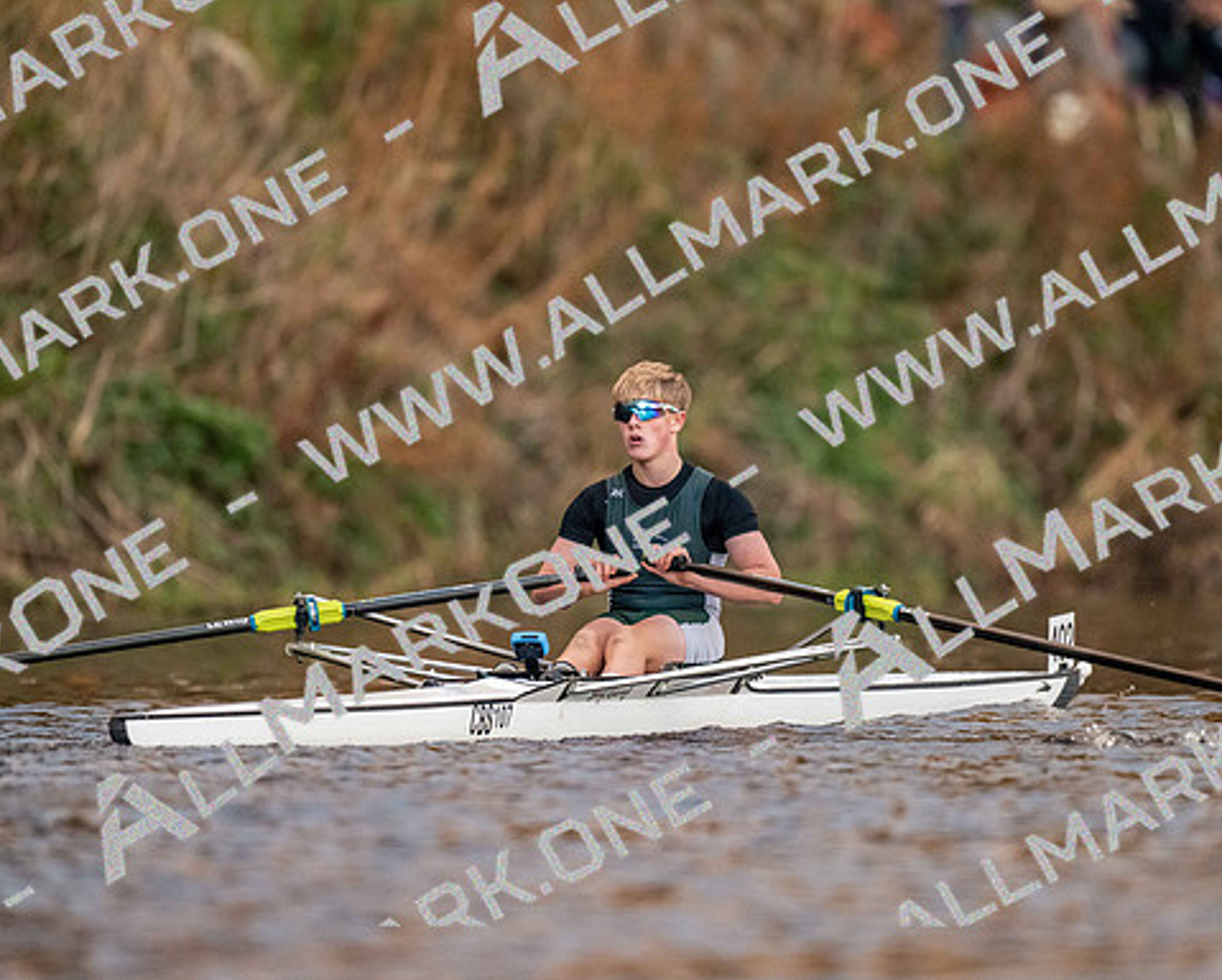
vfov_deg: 2.3
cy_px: 490
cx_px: 612
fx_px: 24649
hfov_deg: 2.8
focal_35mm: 681
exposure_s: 1/2000
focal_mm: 600
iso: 5600
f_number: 4
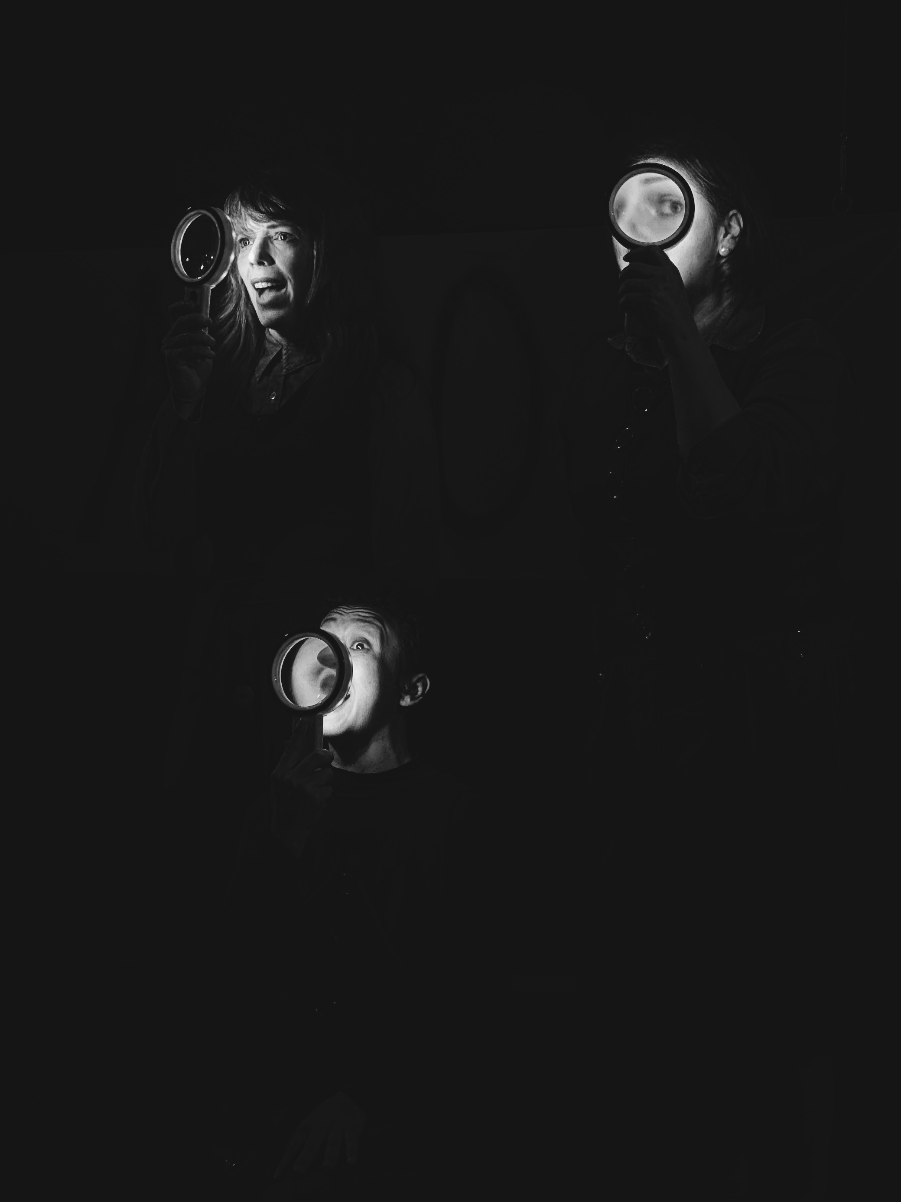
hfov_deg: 13.2
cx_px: 475
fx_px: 3887
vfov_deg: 17.6
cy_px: 491
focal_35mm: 112
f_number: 2.8
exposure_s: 1/41
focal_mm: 9
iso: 800
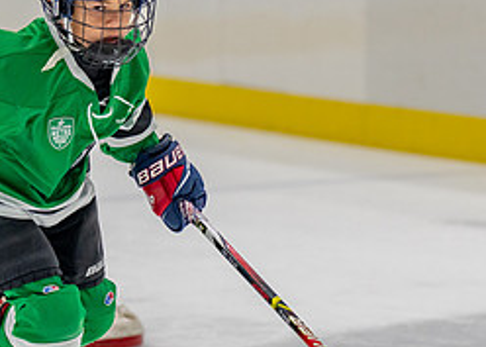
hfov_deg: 5.4
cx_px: 127
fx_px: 5161
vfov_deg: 3.8
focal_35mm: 374
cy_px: 176
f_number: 2.8
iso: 1000
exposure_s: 1/1600
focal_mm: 116
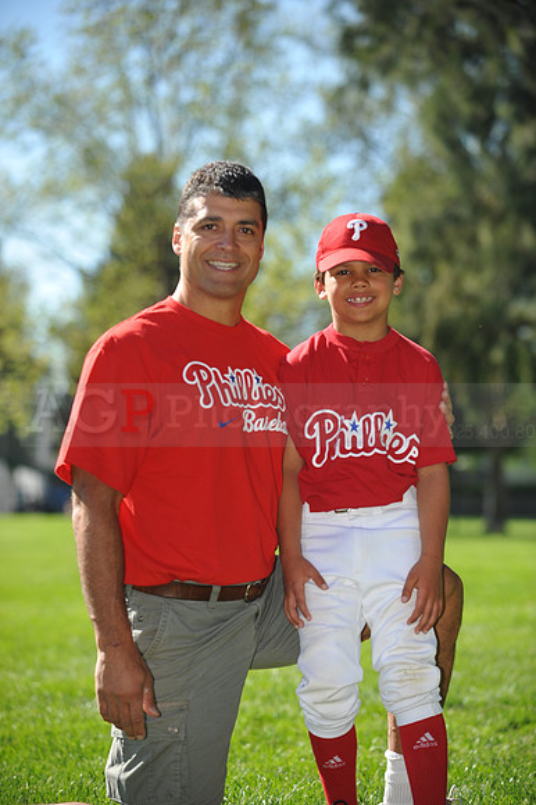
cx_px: 268
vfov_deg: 18.3
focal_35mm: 112
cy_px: 402
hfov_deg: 12.2
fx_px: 2504
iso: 200
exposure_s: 1/1000
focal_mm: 112
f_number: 4
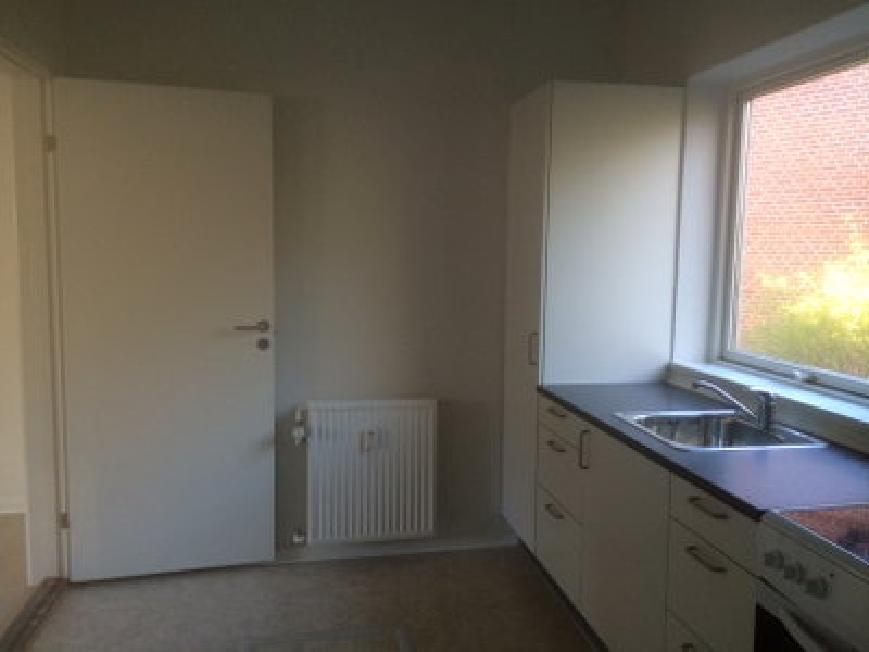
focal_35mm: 29
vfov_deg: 48.2
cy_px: 326
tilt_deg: -7.7
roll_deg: +0.3
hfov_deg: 61.7
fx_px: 728
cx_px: 434
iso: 80
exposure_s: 1/33
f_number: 2.2
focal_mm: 4.15
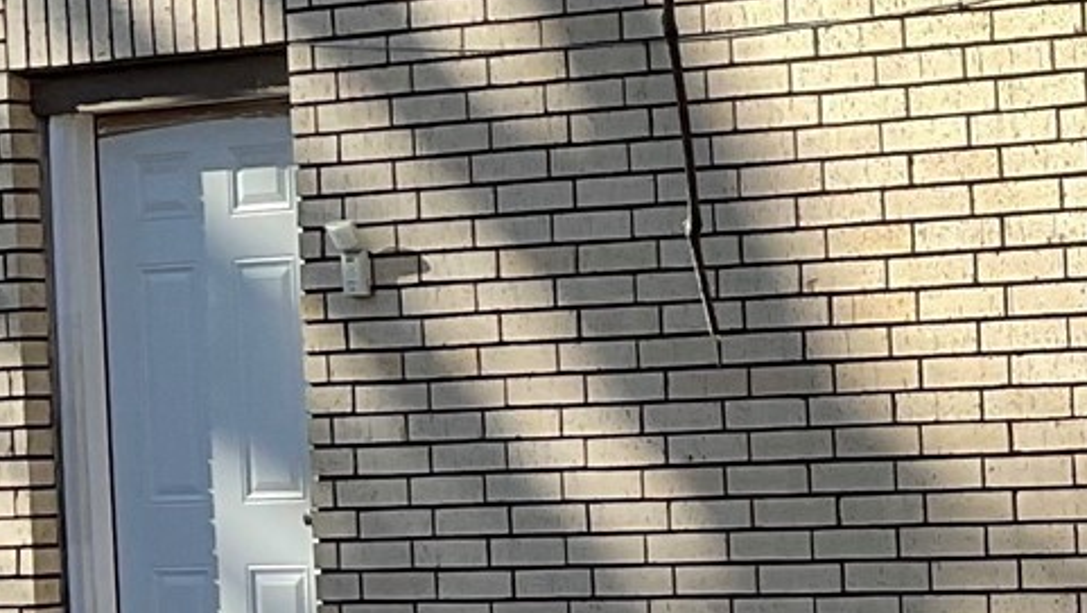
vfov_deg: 9.6
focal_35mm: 126
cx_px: 1889
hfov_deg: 15.0
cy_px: 455
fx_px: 3633
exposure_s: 1/944
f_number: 1.8
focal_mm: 3
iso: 16
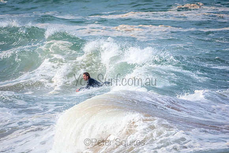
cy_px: 76
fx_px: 4772
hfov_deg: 2.7
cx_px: 114
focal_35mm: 750
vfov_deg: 1.8
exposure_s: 1/1250
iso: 200
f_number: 5.6
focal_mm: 500
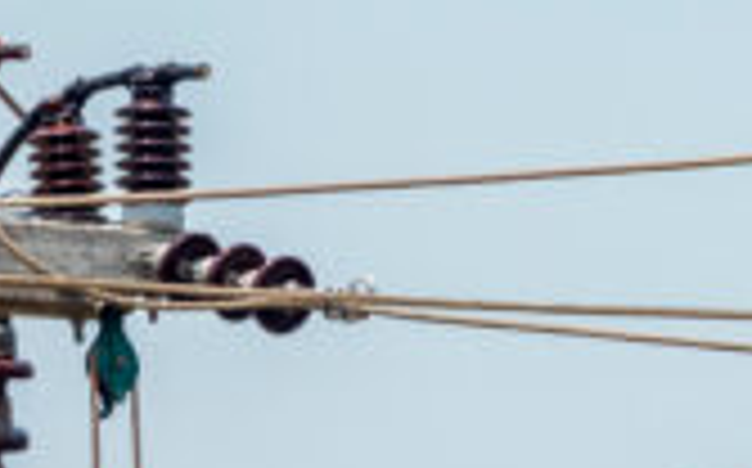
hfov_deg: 2.5
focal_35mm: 843
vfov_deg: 1.6
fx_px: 17259
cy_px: 596
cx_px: 302
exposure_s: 1/250
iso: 100
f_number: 9
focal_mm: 135
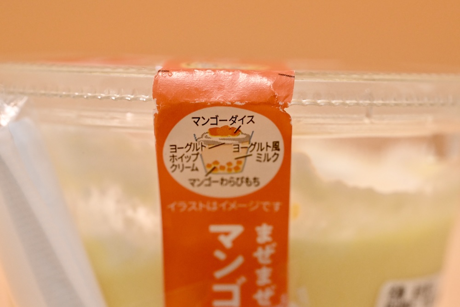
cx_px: 230
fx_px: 767
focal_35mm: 60
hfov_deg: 33.4
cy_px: 154
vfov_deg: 22.6
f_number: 10
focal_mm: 60
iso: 6400
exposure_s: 1/200
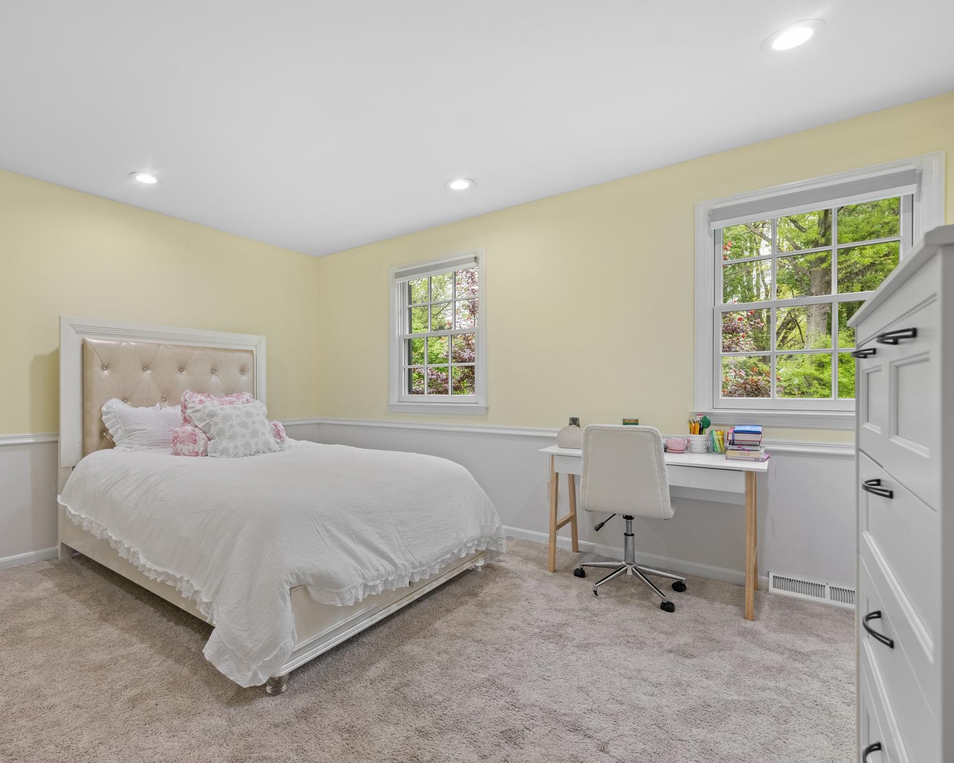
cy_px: 390
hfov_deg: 88.4
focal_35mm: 17
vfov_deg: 76.9
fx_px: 480
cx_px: 379
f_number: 6.3
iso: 1250
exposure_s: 1/40
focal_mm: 14
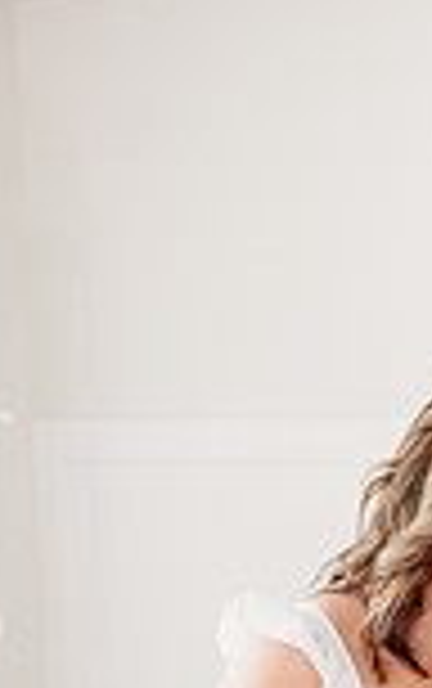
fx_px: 1352
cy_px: 603
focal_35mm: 72
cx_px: 634
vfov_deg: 27.6
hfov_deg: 16.6
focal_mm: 24
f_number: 2.8
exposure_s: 1/200
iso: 1600
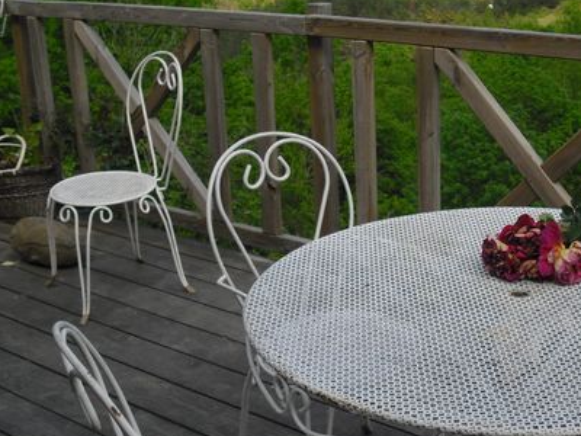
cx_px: 410
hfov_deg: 33.3
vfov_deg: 25.7
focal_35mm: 57
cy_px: 227
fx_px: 957
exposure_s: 1/200
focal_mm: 6.2
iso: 64
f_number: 5.6
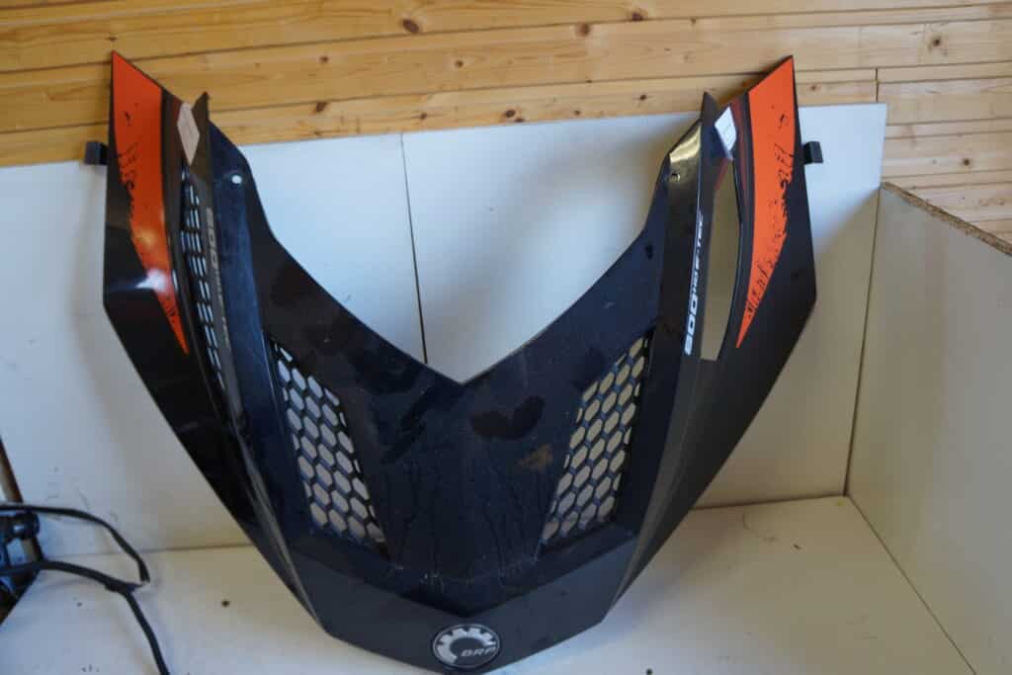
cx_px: 506
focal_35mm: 27
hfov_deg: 67.4
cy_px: 338
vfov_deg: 47.9
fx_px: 759
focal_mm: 18
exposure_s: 1/60
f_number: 3.5
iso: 320
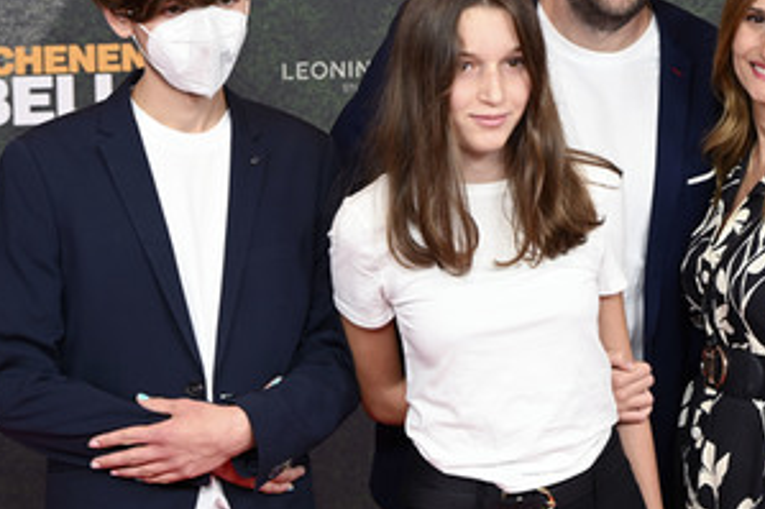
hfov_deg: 20.2
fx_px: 2145
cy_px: 182
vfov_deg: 13.5
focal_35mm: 101
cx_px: 480
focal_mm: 67
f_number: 6.3
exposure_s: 1/200
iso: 1000
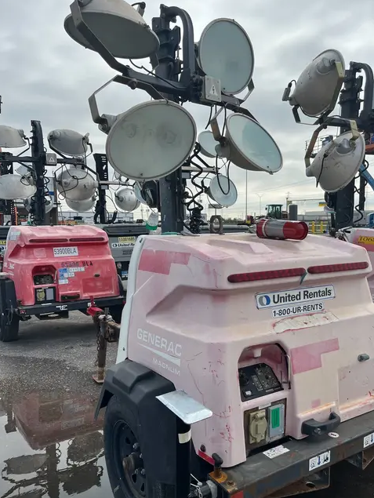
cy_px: 269
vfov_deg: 59.9
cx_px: 205
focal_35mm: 30
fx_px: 432
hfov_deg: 46.8
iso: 50
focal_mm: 5.1
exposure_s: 1/3745
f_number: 1.6
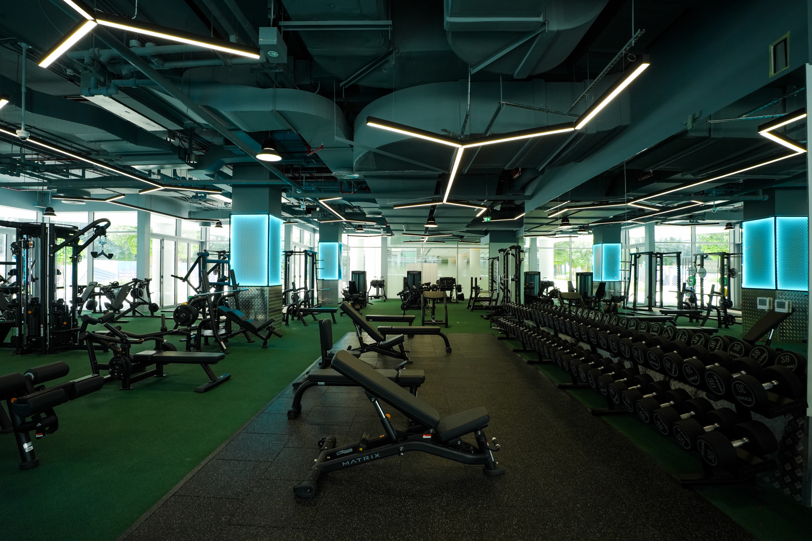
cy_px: 270
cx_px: 406
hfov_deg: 96.7
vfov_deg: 73.7
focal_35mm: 16
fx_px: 361
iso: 1000
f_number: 5.6
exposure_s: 1/200
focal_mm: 16
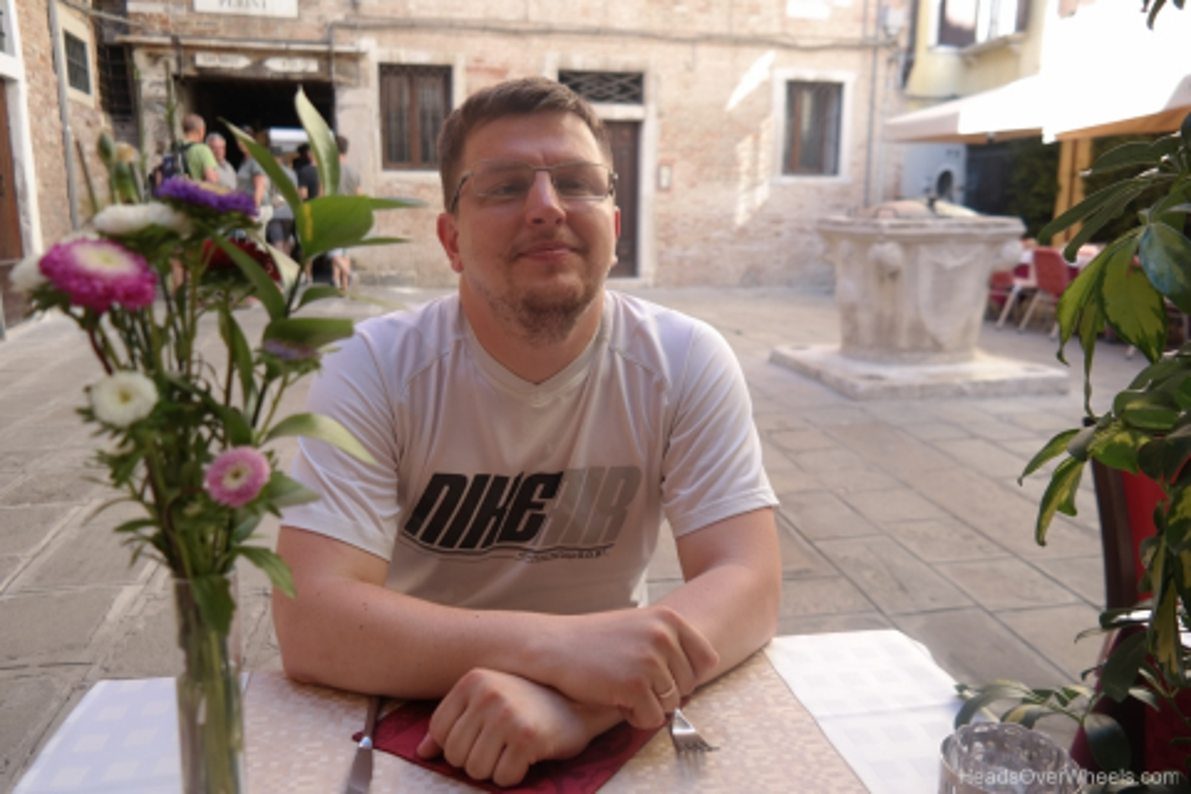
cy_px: 397
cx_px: 596
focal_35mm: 27
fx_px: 893
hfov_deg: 67.4
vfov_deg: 47.9
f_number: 3.5
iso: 100
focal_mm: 18
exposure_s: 1/80
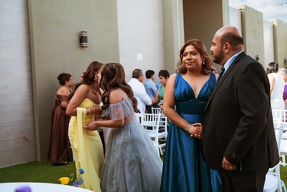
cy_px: 96
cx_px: 144
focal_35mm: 38
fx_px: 303
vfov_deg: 35.1
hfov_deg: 50.7
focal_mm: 38
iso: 100
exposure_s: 1/800
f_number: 2.8
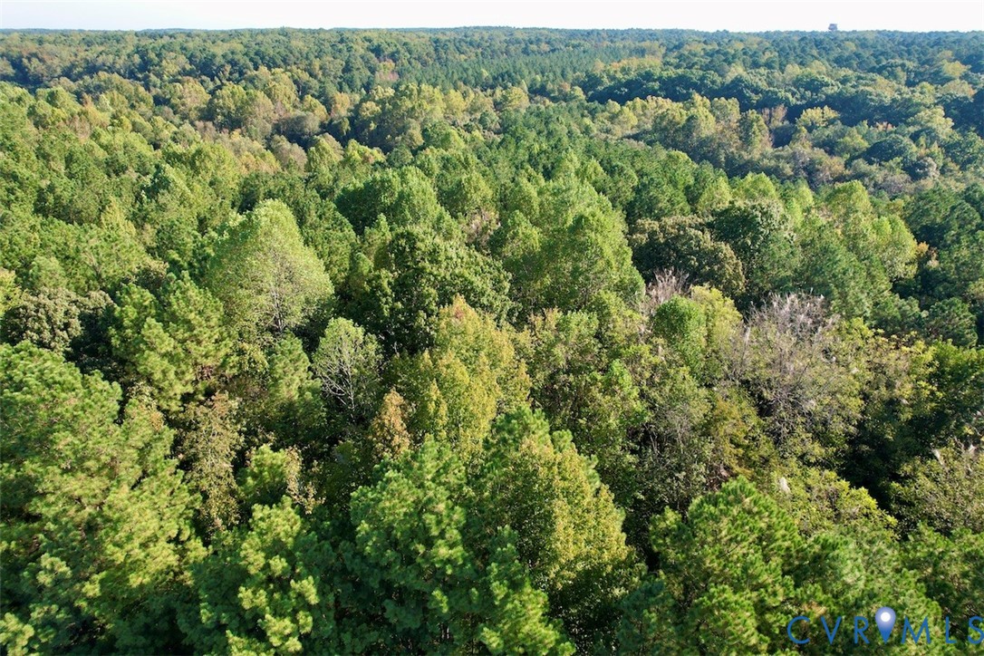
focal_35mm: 22
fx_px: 601
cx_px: 492
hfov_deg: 78.6
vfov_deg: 57.2
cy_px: 328
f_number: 2.8
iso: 100
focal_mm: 8.38
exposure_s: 1/640
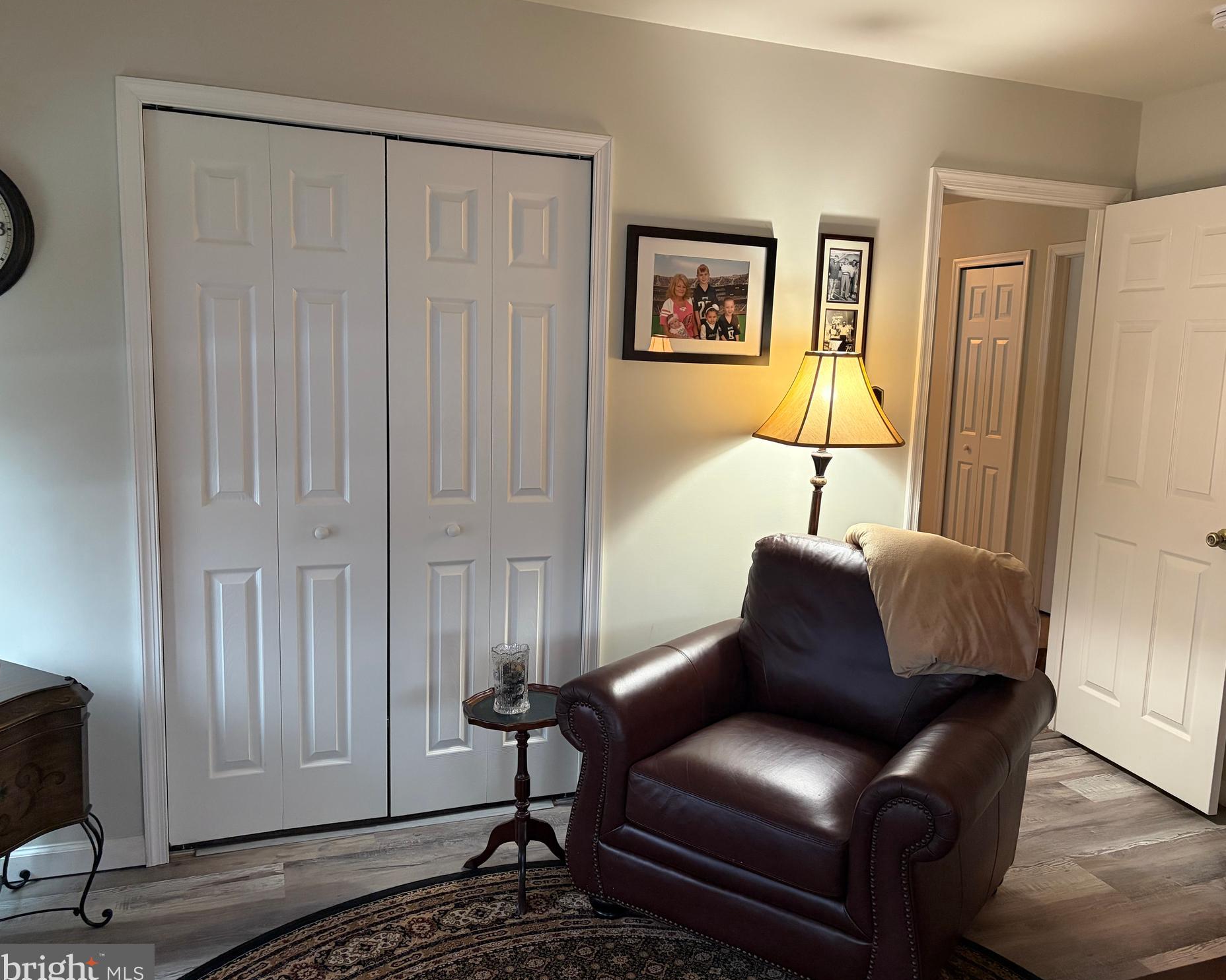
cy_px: 491
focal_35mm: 28
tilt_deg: -8.1
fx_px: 1016
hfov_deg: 62.1
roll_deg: -1.7
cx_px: 666
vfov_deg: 51.5
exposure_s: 1/60
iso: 400
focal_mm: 5.96
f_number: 1.6
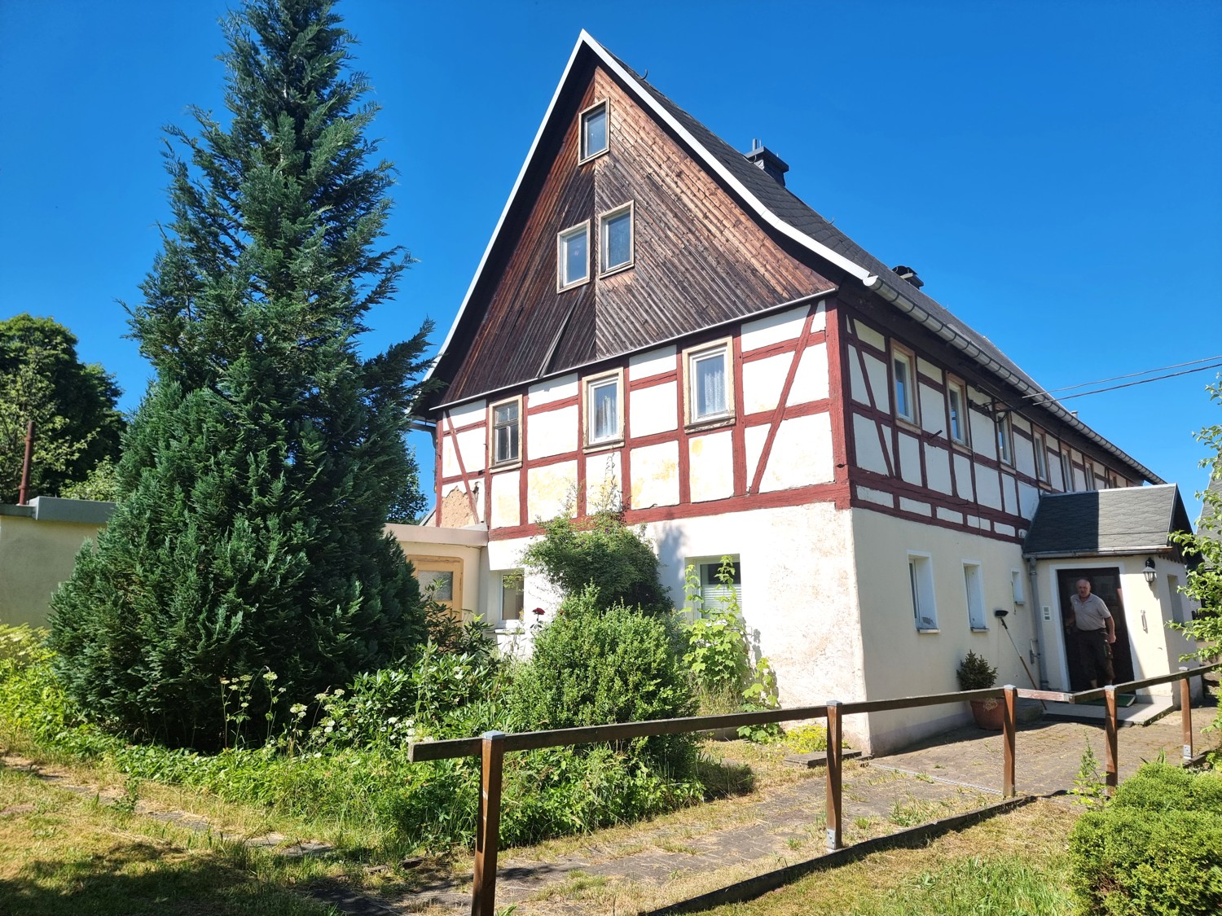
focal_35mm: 24
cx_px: 611
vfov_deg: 56.8
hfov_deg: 71.6
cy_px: 458
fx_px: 847
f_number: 1.8
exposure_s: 1/1006
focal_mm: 6.7
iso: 50
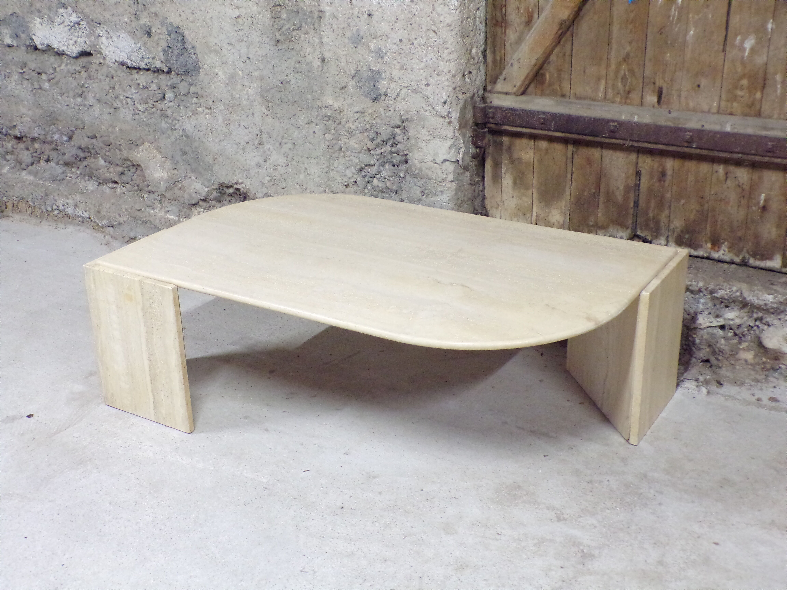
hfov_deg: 44.8
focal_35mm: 42
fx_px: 955
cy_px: 295
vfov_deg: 34.3
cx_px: 394
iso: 646
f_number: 3.4
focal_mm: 7.6
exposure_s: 1/20
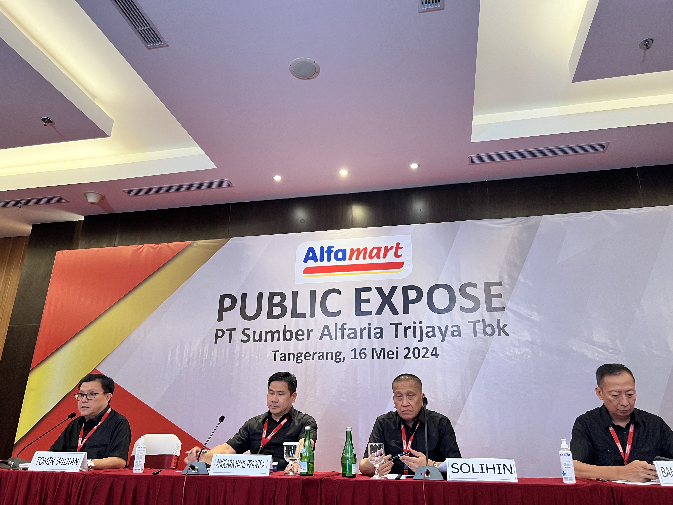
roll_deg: -0.1
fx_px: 505
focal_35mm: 26
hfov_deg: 67.3
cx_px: 336
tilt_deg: +20.6
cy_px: 252
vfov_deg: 53.1
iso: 250
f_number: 1.5
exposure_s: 1/50
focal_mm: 5.7
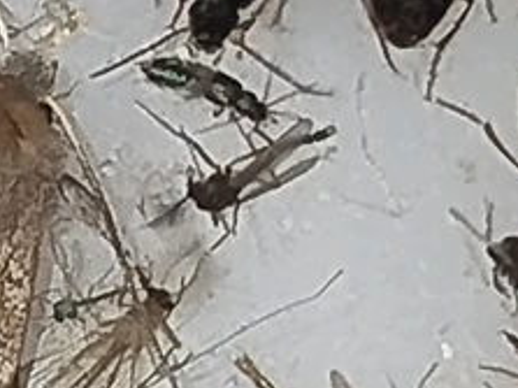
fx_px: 6057
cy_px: 314
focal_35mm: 405
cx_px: -190
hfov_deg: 4.9
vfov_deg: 3.7
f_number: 1.7
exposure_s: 1/50
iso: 100
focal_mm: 5.31
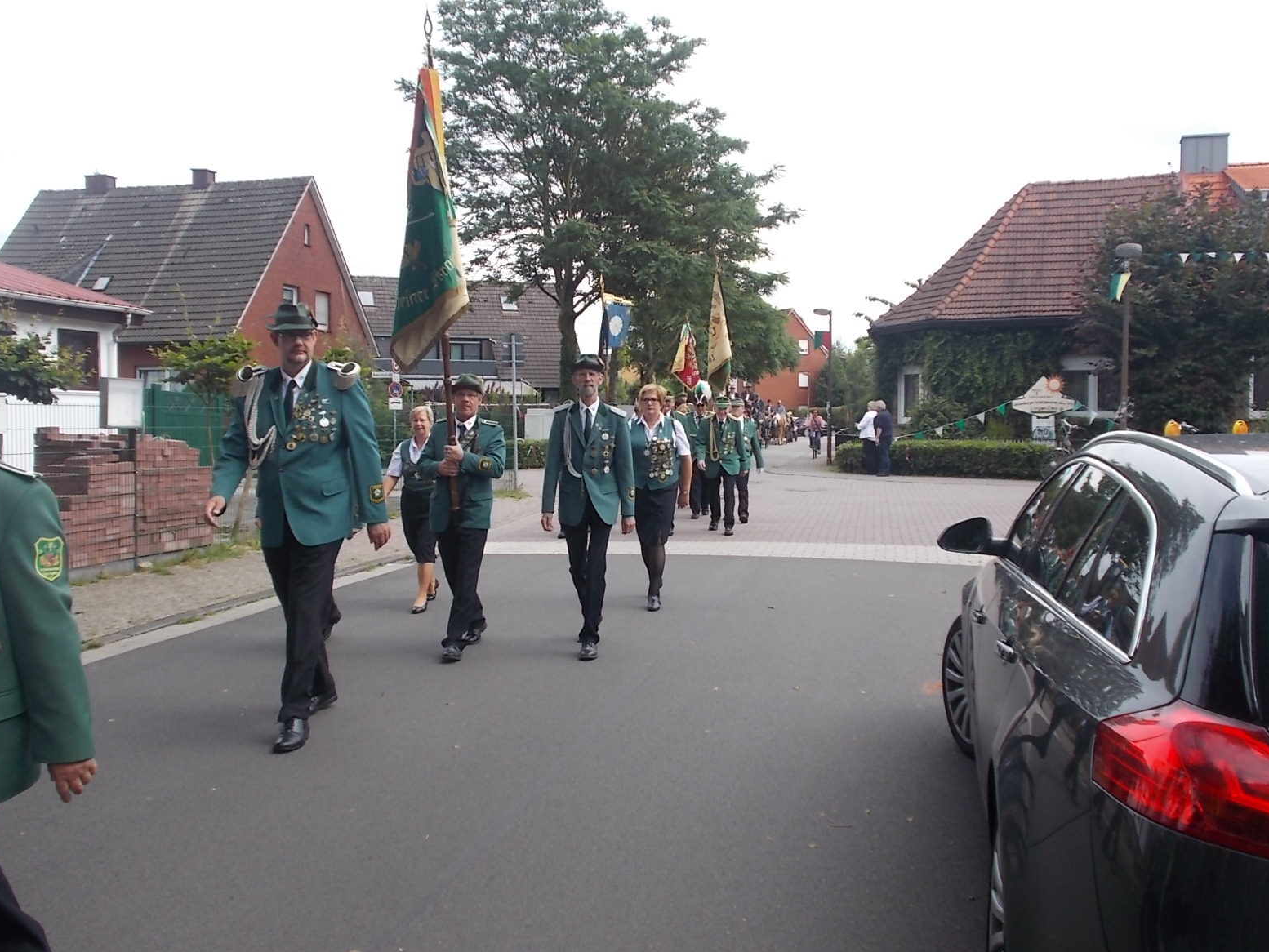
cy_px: 470
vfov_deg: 40.7
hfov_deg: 52.6
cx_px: 631
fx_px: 1283
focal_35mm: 35
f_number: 3.6
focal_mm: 6
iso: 80
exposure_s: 1/500
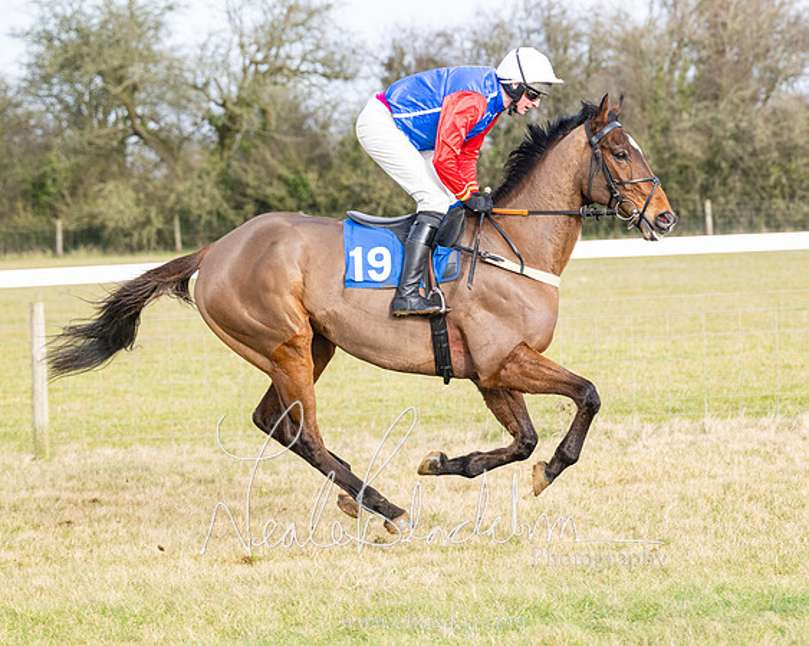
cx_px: 524
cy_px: 361
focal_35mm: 177
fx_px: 4225
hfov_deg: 10.9
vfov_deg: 8.8
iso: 800
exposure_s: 1/1600
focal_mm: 140
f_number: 5
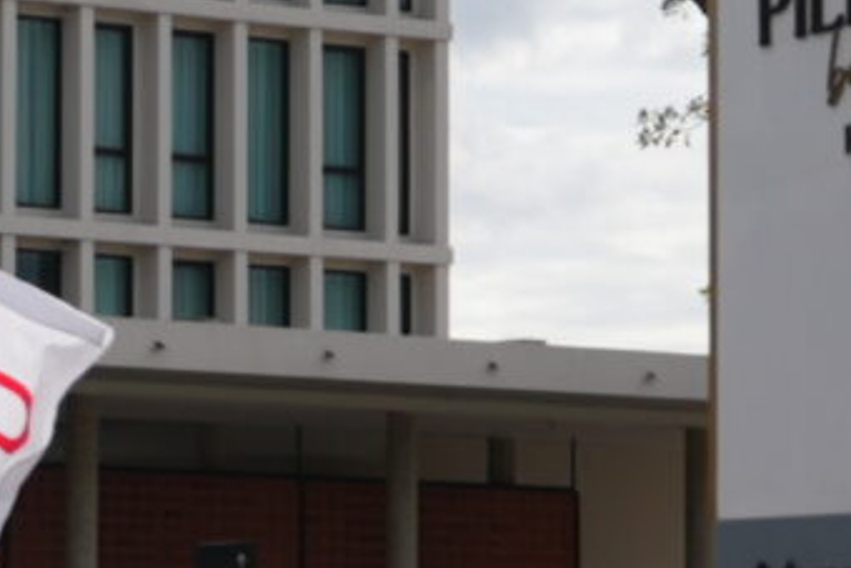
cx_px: -1196
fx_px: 4800
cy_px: 253
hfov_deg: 9.1
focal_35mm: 203
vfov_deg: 6.8
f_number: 2.8
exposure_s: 1/4000
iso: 160
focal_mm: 24
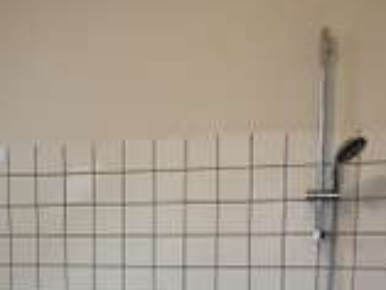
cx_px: 75
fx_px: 770
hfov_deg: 27.6
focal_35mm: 69
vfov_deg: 20.3
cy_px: 327
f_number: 2.2
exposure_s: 1/33
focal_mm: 4.15
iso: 80
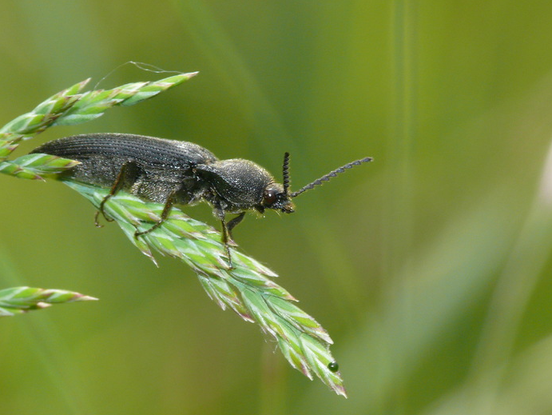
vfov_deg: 6.0
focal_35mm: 248
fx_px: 3957
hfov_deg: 8.0
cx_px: 250
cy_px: 229
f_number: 11
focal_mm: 42.6
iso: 200
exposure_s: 1/160
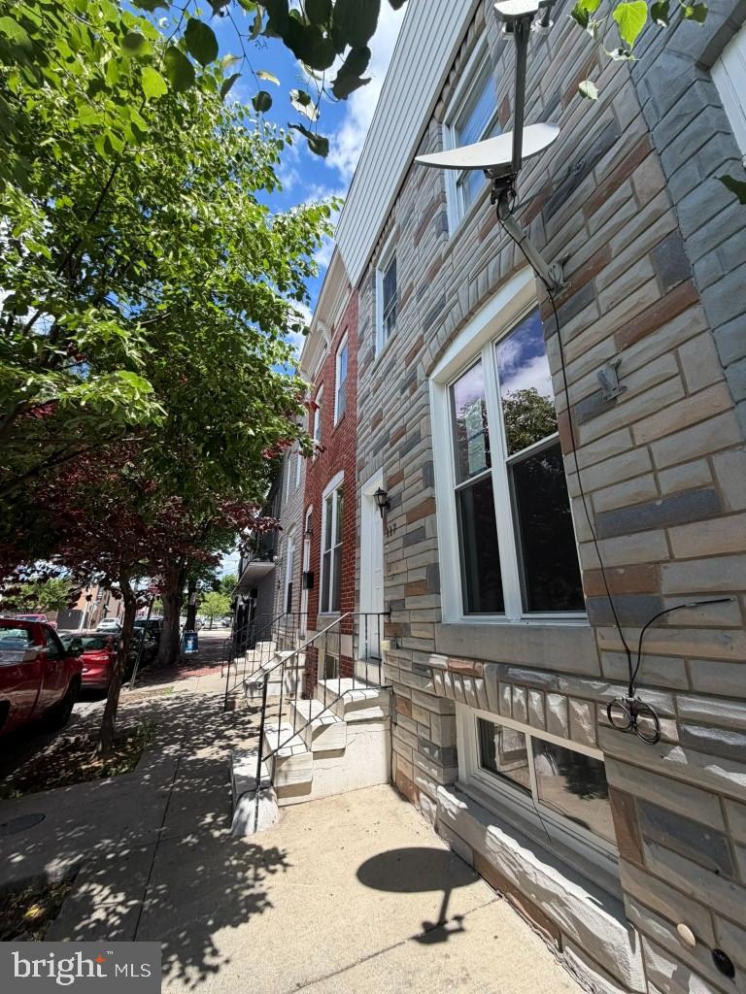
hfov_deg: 85.7
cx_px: 373
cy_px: 497
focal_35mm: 14
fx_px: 402
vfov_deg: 102.1
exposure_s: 1/770
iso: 40
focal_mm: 2.22
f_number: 2.2
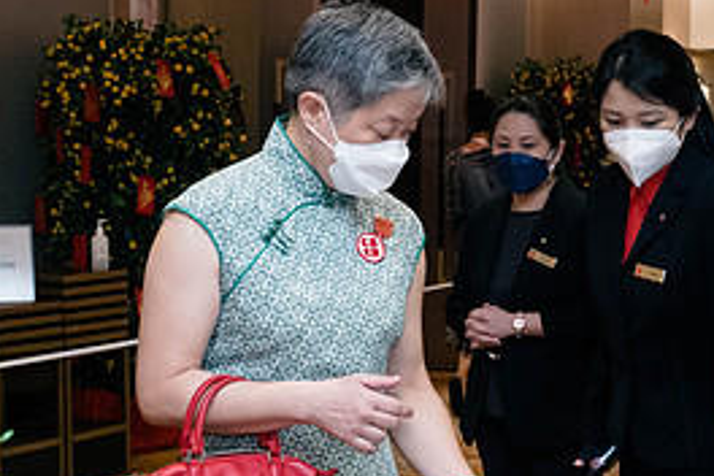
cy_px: 342
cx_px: 365
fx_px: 1765
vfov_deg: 15.3
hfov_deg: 22.9
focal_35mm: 89
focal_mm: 19
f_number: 2.8
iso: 1000
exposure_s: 1/80
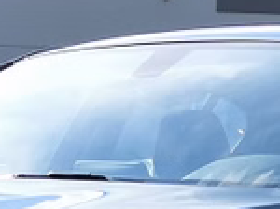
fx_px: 1728
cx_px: 65
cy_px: 297
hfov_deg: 9.2
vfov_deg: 6.8
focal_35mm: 214
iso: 50
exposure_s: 1/1887
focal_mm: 5.58
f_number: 1.8
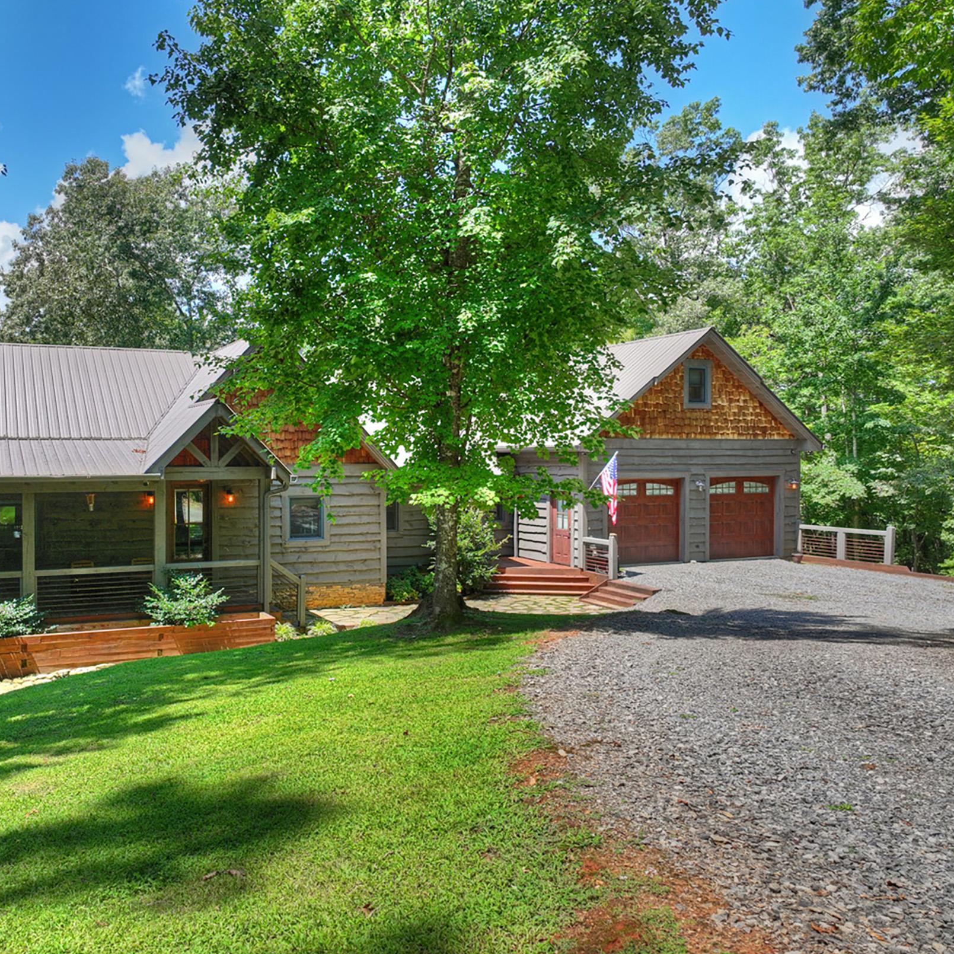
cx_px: 353
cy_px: 474
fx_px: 904
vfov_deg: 55.6
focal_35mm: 29
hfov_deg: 54.9
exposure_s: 1/2000
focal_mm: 12.3
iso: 130
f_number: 2.8
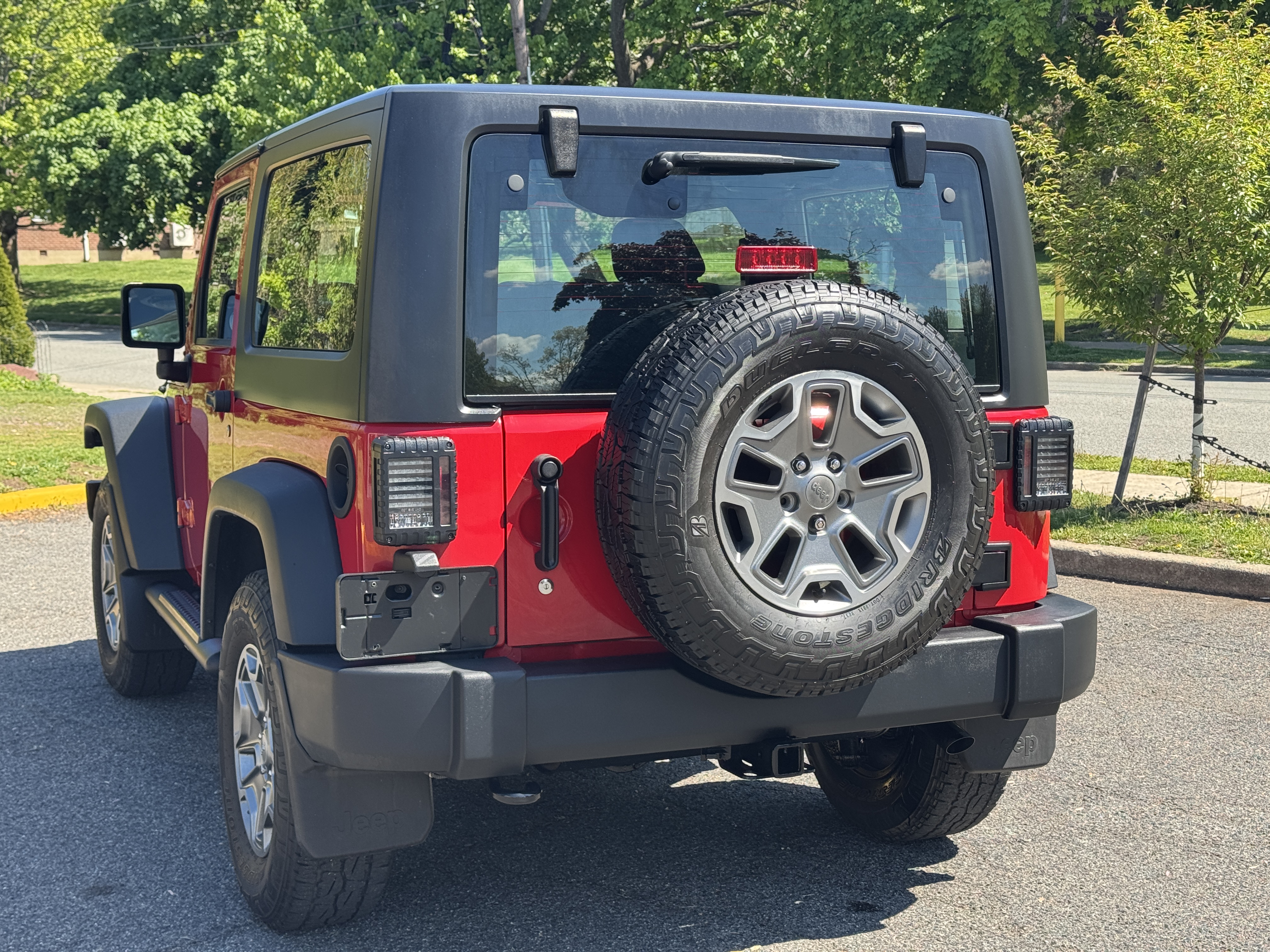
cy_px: 476
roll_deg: +1.2
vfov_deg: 30.3
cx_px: 635
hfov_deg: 39.7
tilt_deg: -6.5
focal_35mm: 48
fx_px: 1761
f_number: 1.78
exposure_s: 1/843
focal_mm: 6.76
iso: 64
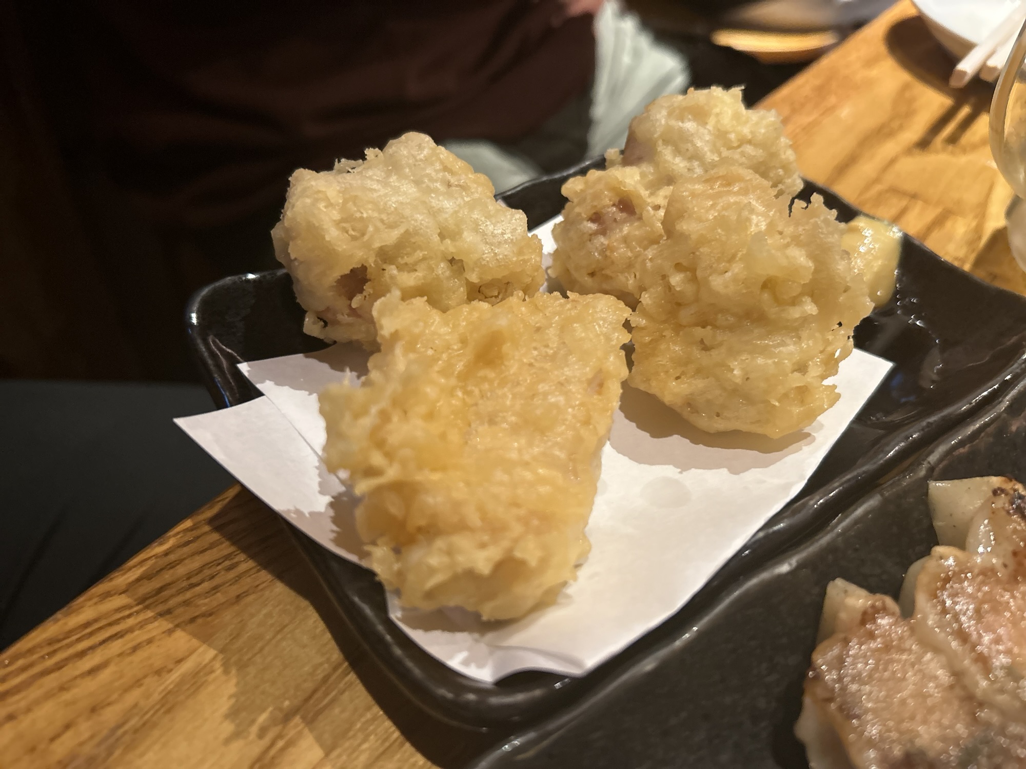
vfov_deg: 53.1
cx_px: 513
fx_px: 771
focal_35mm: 26
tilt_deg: -46.2
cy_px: 384
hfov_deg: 67.3
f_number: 1.5
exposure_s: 1/50
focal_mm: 5.7
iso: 400
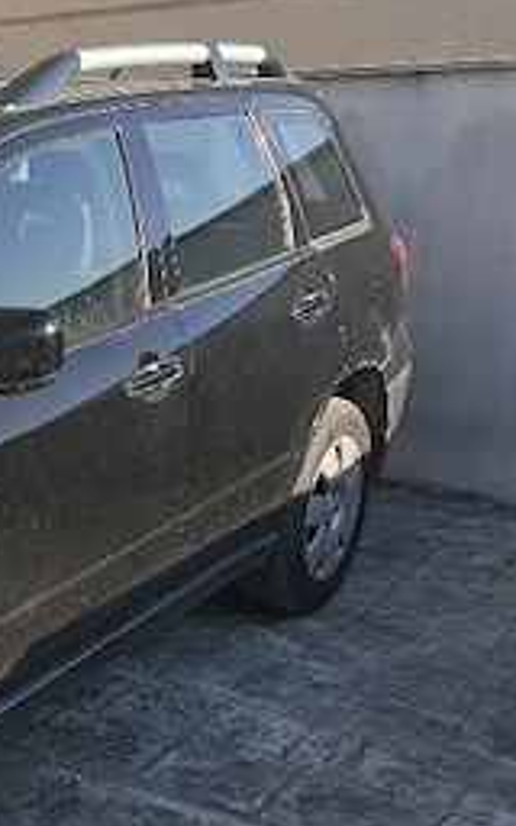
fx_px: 1193
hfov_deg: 21.0
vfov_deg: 38.0
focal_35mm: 53
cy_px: 503
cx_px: -242
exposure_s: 1/1250
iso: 50
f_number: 2
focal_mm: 2.31
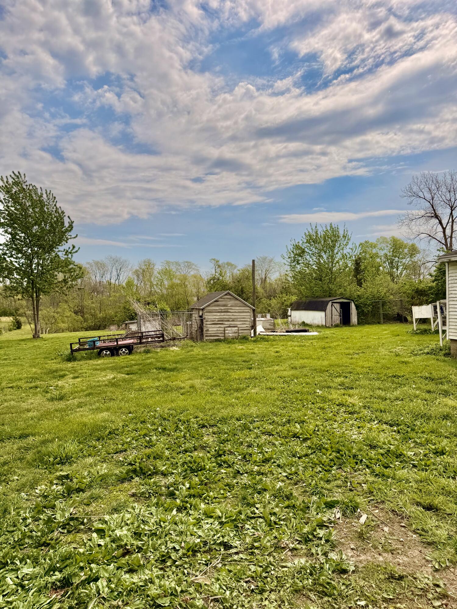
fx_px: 422
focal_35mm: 24
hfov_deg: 56.8
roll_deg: +0.4
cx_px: 228
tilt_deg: -0.6
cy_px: 304
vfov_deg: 71.6
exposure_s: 1/14286
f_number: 1.78
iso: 80
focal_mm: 6.76
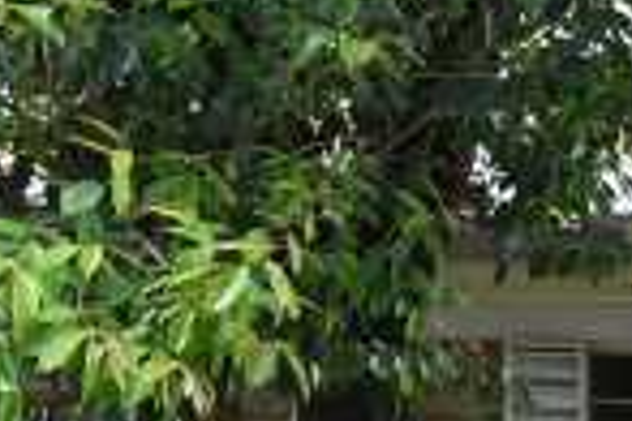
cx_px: 1028
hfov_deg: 17.9
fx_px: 1720
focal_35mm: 98
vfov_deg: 13.3
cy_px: 597
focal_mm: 24
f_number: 5.6
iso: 500
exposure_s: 1/250
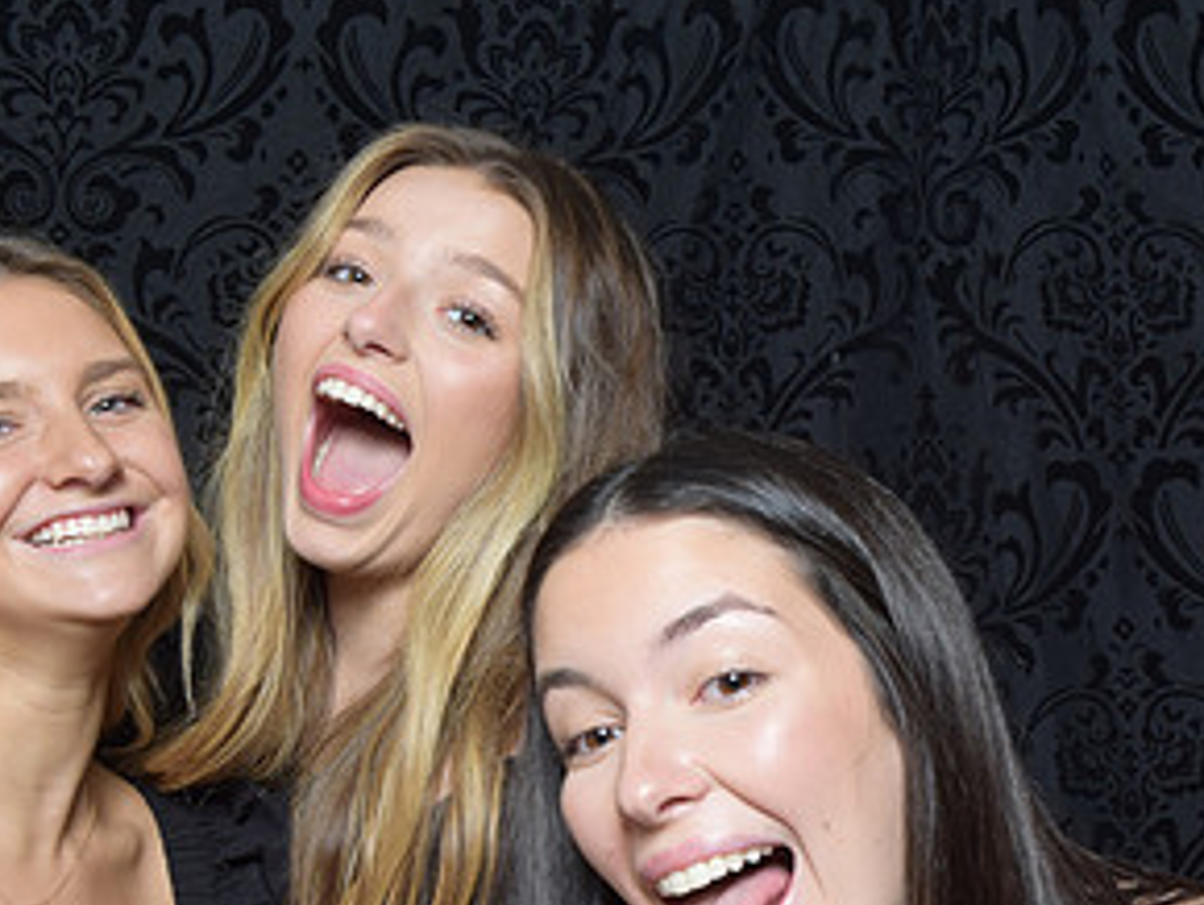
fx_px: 2611
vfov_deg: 19.6
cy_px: 646
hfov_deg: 25.7
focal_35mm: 75
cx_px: 888
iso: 500
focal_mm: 26
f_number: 20
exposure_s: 1/60
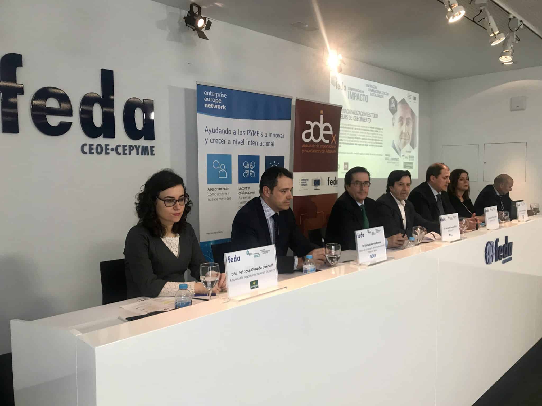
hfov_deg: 63.4
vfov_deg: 49.7
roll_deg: +0.2
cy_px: 203
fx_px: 438
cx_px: 271
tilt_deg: -3.3
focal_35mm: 28
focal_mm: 3.99
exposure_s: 1/33
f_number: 1.8
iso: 25
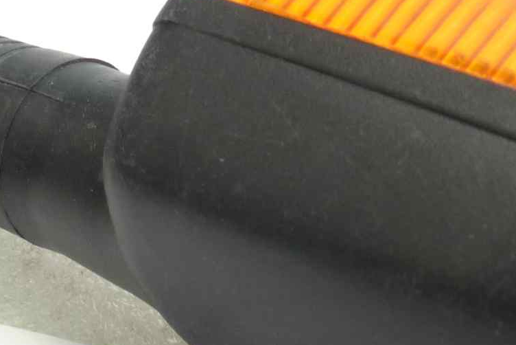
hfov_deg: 22.1
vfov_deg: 14.7
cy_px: 333
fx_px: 1319
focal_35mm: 92
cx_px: 246
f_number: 3.3
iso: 80
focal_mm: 4.1
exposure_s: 1/10
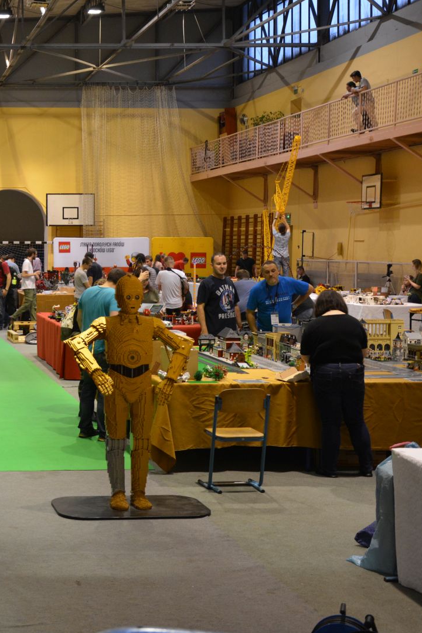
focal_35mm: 65
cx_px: -18
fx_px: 1143
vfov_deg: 30.9
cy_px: 291
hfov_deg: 20.2
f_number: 4
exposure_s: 1/30
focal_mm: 26
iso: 800
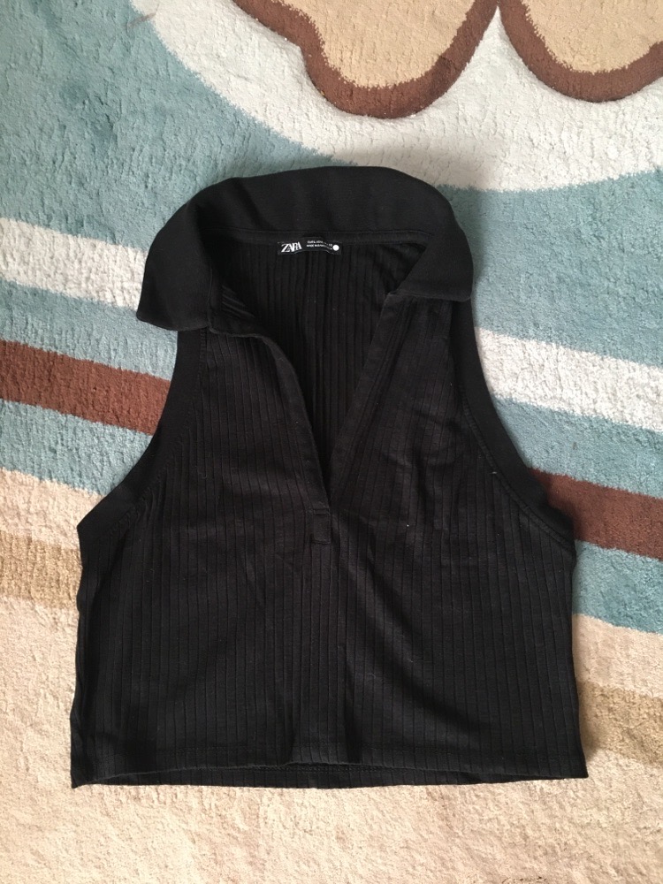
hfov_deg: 48.2
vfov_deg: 61.7
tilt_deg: -81.9
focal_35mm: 29
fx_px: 741
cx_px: 332
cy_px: 442
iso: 200
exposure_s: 1/33
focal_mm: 4.15
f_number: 2.2
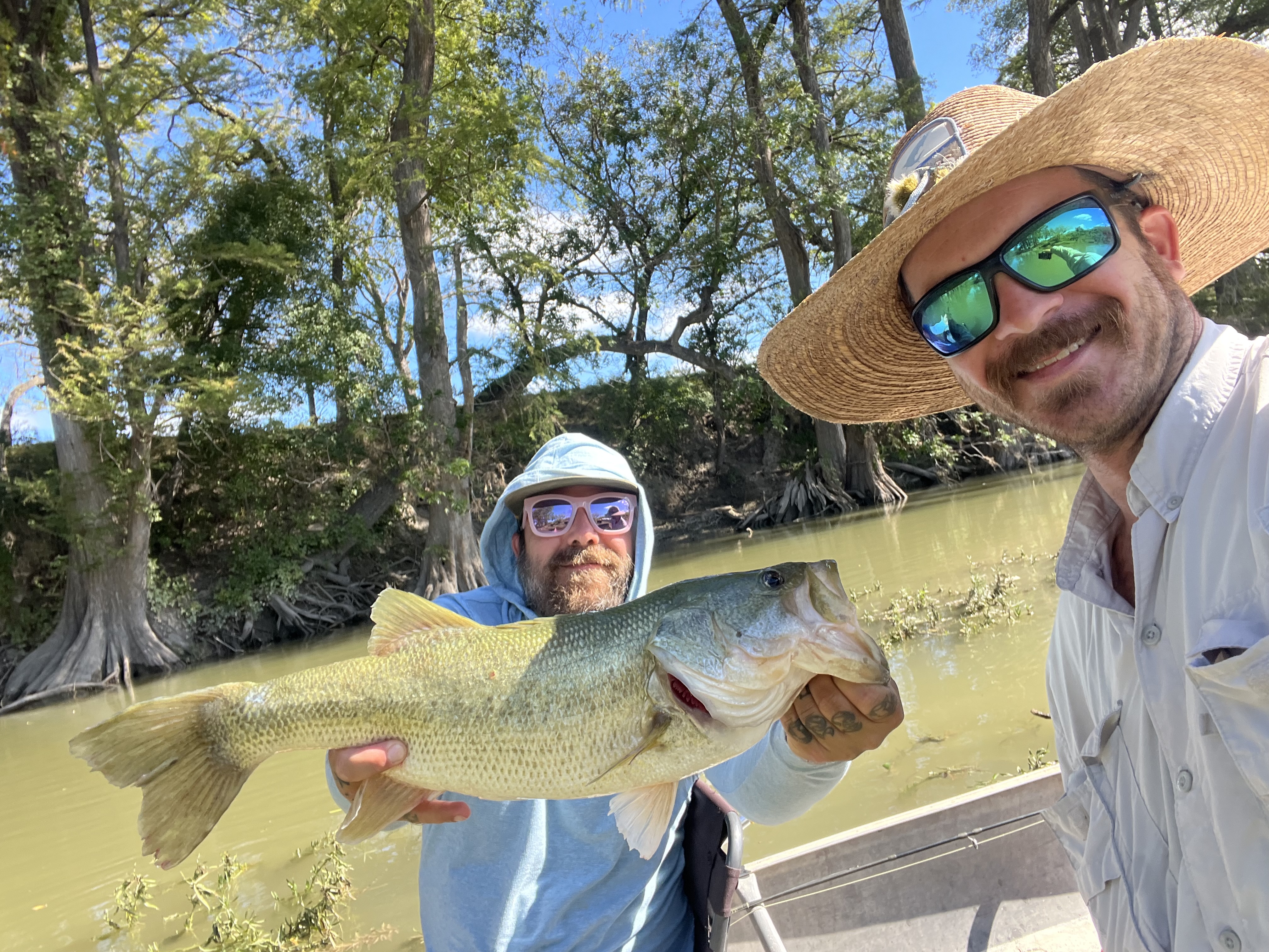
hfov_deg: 73.9
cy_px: 476
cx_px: 634
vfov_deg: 58.9
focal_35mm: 23
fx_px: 843
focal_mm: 2.71
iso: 32
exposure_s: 1/180
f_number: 2.2
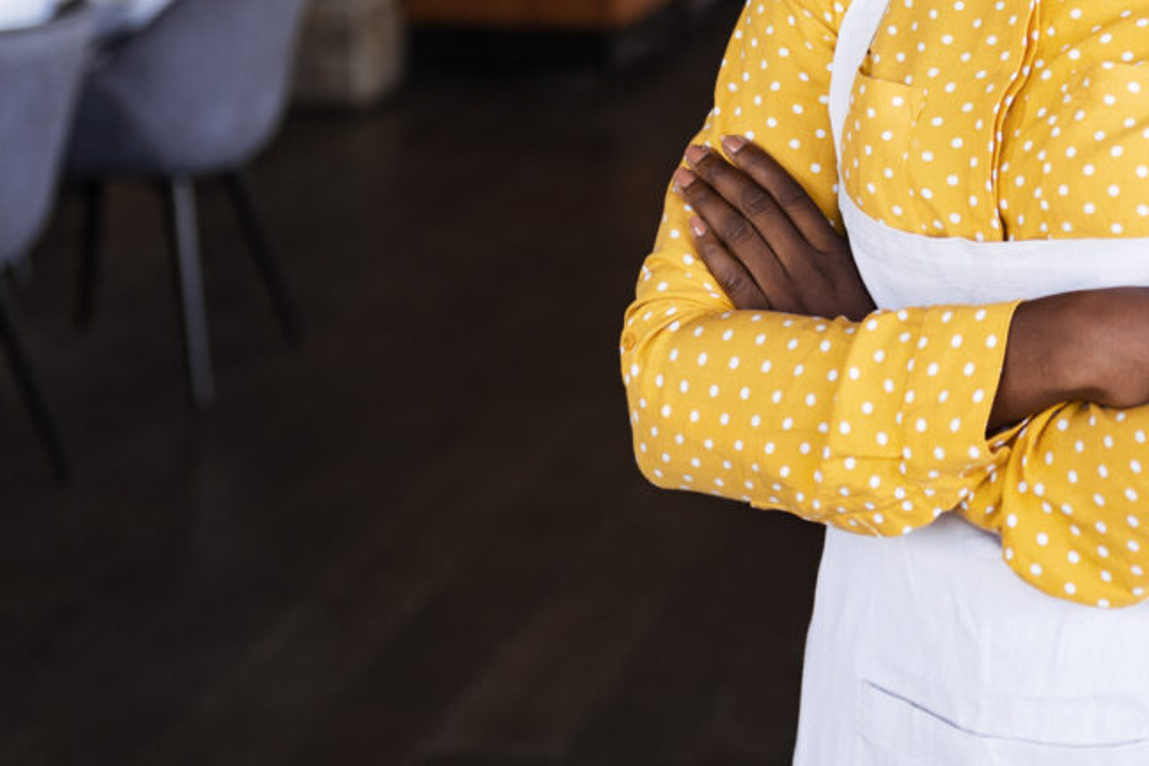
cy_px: -127
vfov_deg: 15.9
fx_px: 2649
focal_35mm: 83
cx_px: 1277
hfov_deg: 23.0
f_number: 2
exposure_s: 1/200
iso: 100
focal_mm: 35
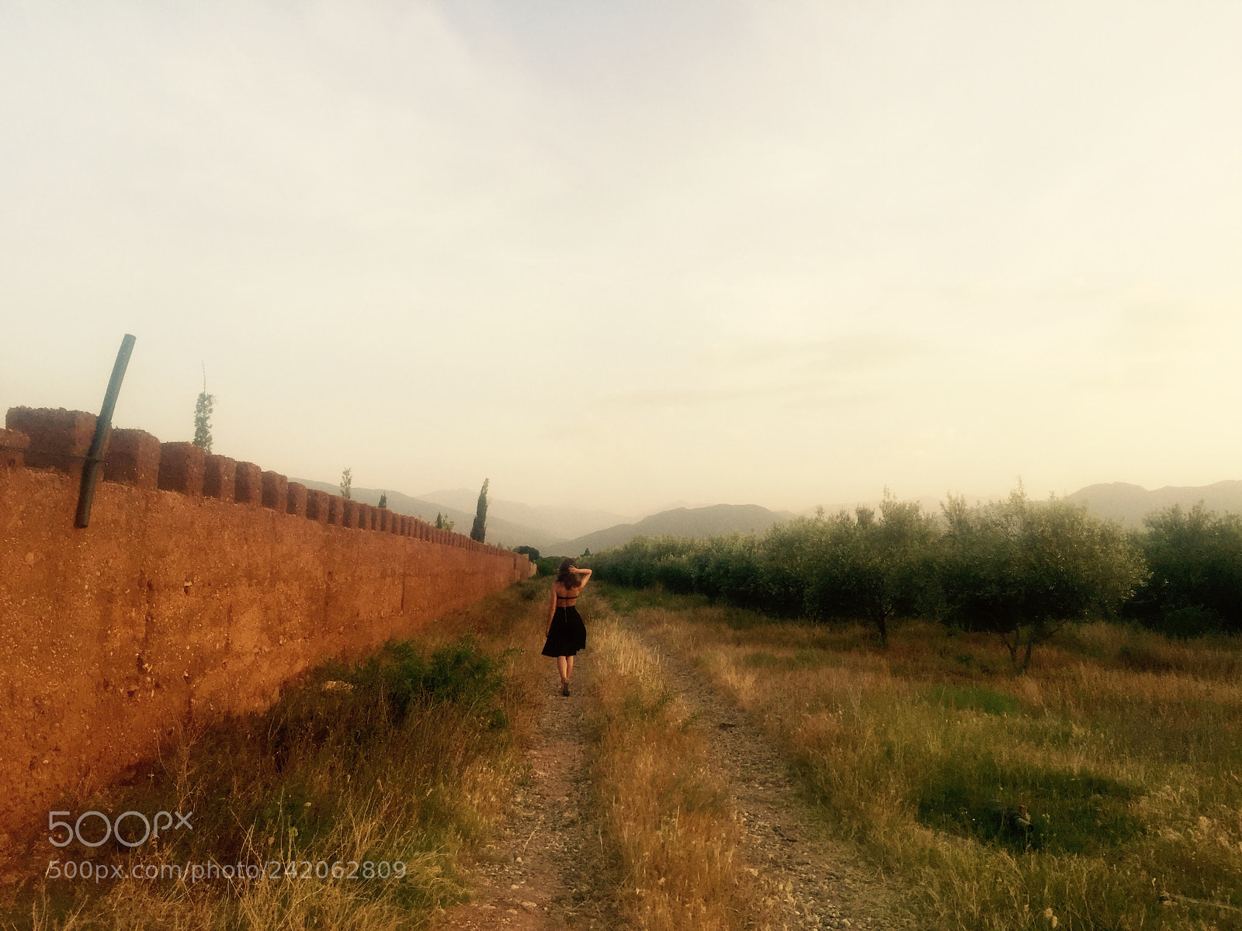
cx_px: 621
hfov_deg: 61.7
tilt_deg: +8.6
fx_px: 1041
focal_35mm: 29
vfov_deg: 48.2
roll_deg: -1.1
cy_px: 466
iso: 32
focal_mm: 4.15
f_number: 2.2
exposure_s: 1/170
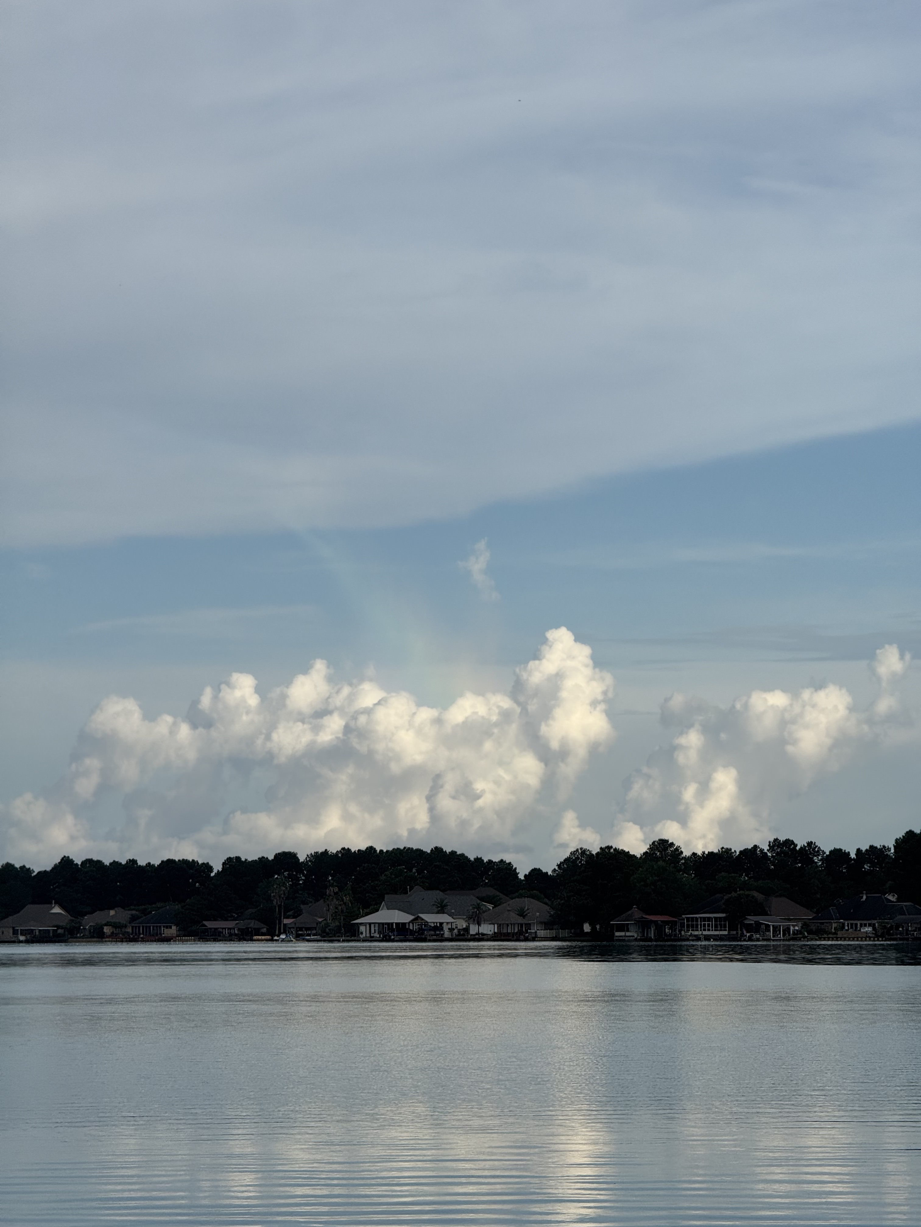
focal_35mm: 120
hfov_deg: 12.3
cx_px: 460
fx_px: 4257
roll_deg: -0.2
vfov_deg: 16.4
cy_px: 614
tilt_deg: +4.6
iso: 50
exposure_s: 1/1773
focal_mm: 15.66
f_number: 2.8
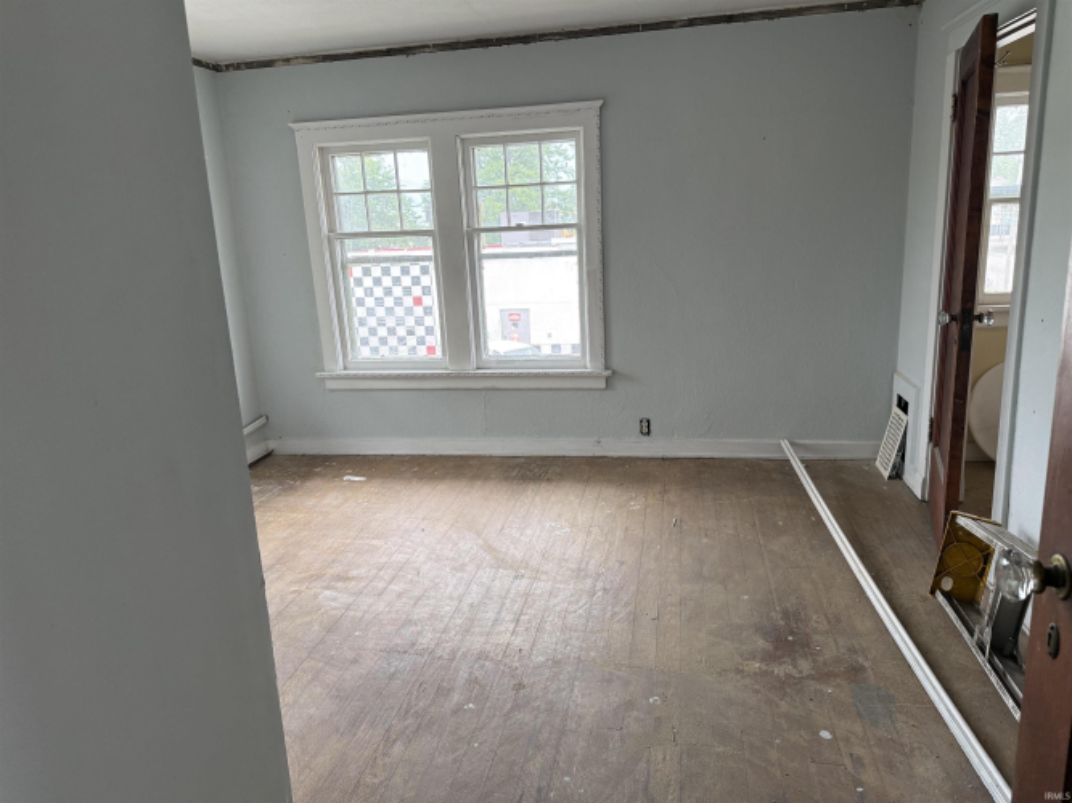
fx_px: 743
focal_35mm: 24
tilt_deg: -12.0
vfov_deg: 56.8
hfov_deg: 71.6
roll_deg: +2.9
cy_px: 402
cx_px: 536
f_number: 1.78
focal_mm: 6.76
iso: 125
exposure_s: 1/192
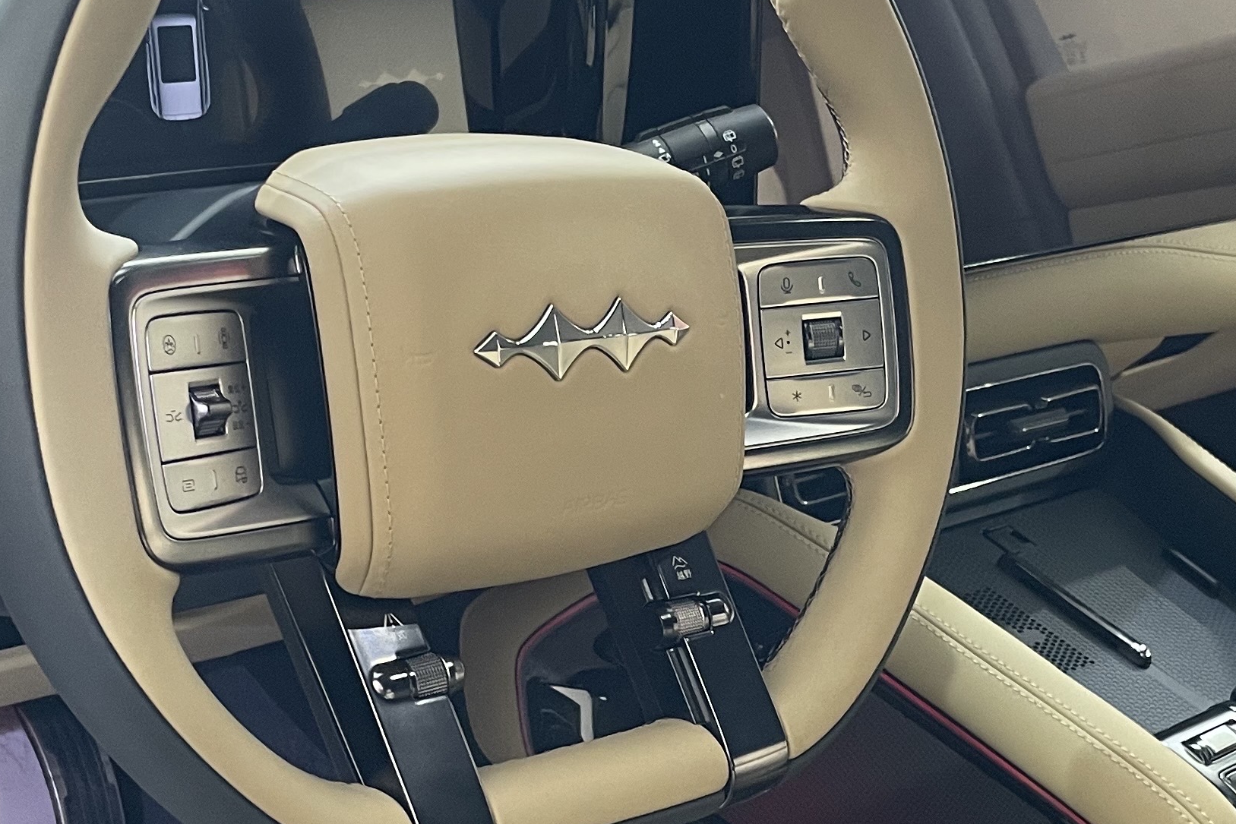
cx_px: 676
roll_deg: -14.5
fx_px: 2300
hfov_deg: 30.1
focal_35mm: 67
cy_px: 607
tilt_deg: -30.6
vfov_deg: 20.2
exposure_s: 1/60
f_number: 1.6
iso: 250
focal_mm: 4.2
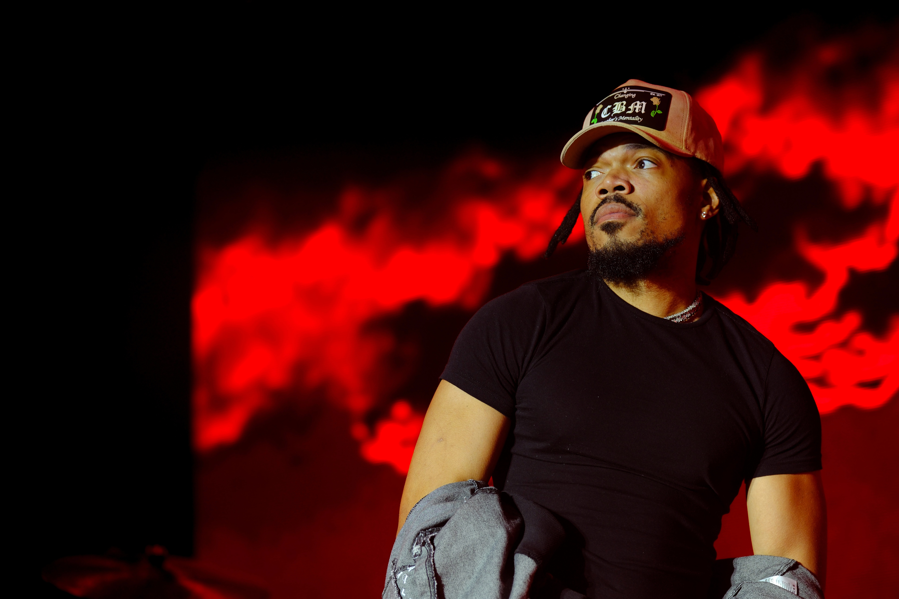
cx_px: 450
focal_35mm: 113
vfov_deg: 12.1
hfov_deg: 18.1
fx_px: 2822
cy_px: 300
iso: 200
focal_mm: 75
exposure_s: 1/250
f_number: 2
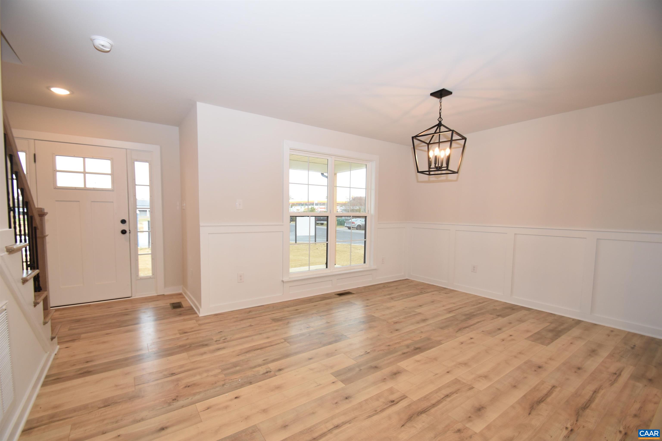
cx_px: 331
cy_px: 220
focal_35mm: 15
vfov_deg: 77.3
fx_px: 276
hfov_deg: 100.4
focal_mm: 10
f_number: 4
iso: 250
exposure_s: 1/60
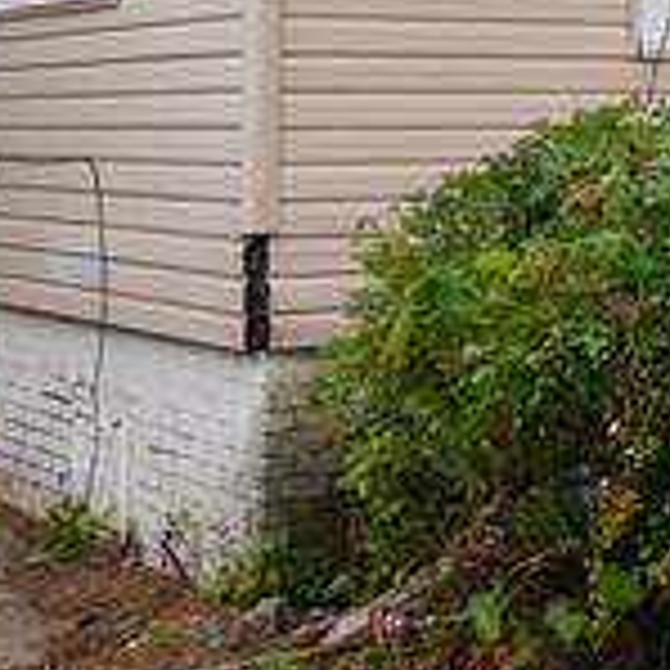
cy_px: -322
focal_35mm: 99
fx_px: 2168
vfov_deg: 16.1
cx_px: 1088
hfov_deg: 15.7
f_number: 7.1
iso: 250
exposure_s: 1/250
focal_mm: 17
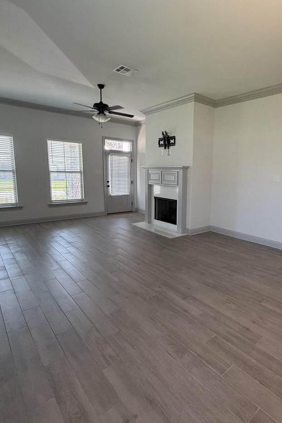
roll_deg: -1.2
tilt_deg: -8.6
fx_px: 235
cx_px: 188
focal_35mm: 20
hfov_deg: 60.4
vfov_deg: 84.0
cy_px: 206
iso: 320
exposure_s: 1/120
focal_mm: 2.22
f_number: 2.2
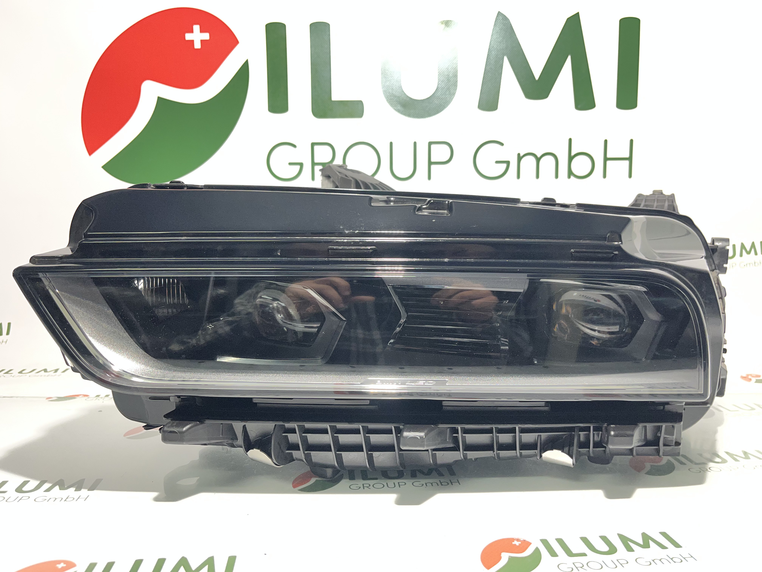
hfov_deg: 67.3
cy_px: 286
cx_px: 381
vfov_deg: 53.1
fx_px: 572
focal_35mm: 26
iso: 100
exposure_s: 1/100
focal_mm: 5.1
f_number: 1.6
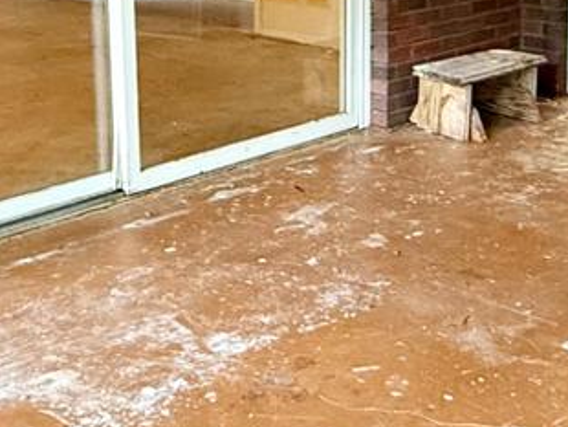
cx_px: 350
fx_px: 1067
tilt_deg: -8.5
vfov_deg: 22.0
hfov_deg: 29.7
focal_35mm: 65
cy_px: 24
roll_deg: +0.2
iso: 640
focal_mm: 2.22
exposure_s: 1/60
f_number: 2.2
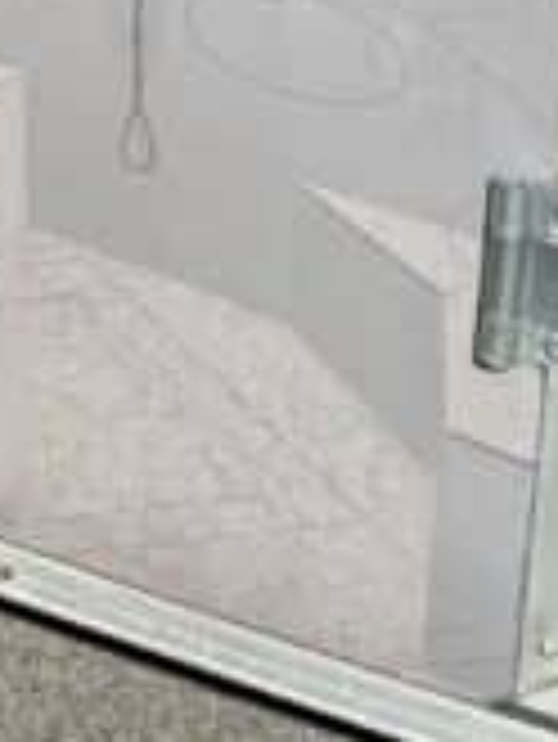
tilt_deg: -8.4
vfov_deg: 11.1
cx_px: -1040
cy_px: -1034
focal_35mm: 149
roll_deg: -2.8
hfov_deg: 8.5
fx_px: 3198
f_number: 1.78
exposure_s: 1/10309
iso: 80
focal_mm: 6.76
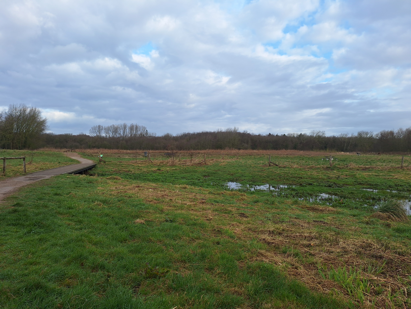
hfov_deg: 73.9
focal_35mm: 23
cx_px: 206
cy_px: 154
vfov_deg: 58.9
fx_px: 273
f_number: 1.8
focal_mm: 5.54
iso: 40
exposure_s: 1/1179
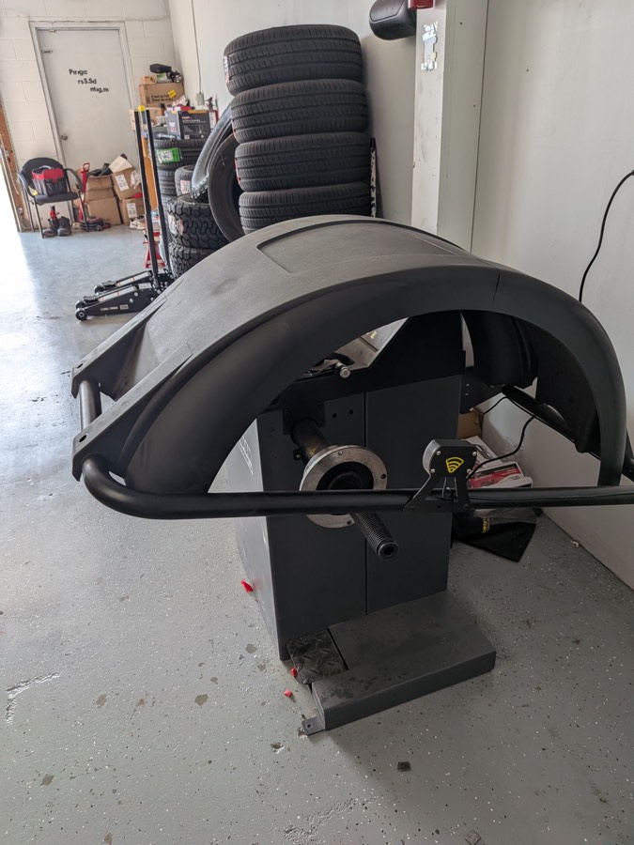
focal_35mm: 24
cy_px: 422
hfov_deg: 56.8
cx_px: 317
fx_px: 586
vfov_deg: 71.6
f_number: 1.7
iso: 21
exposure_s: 1/119
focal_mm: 4.53
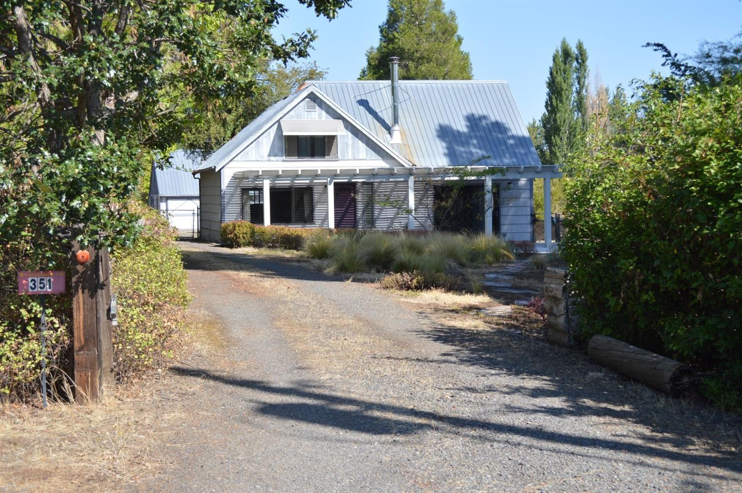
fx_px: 1112
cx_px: 371
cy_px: 246
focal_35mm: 54
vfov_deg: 25.0
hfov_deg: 36.9
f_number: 5.6
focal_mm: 36
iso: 100
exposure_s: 1/250
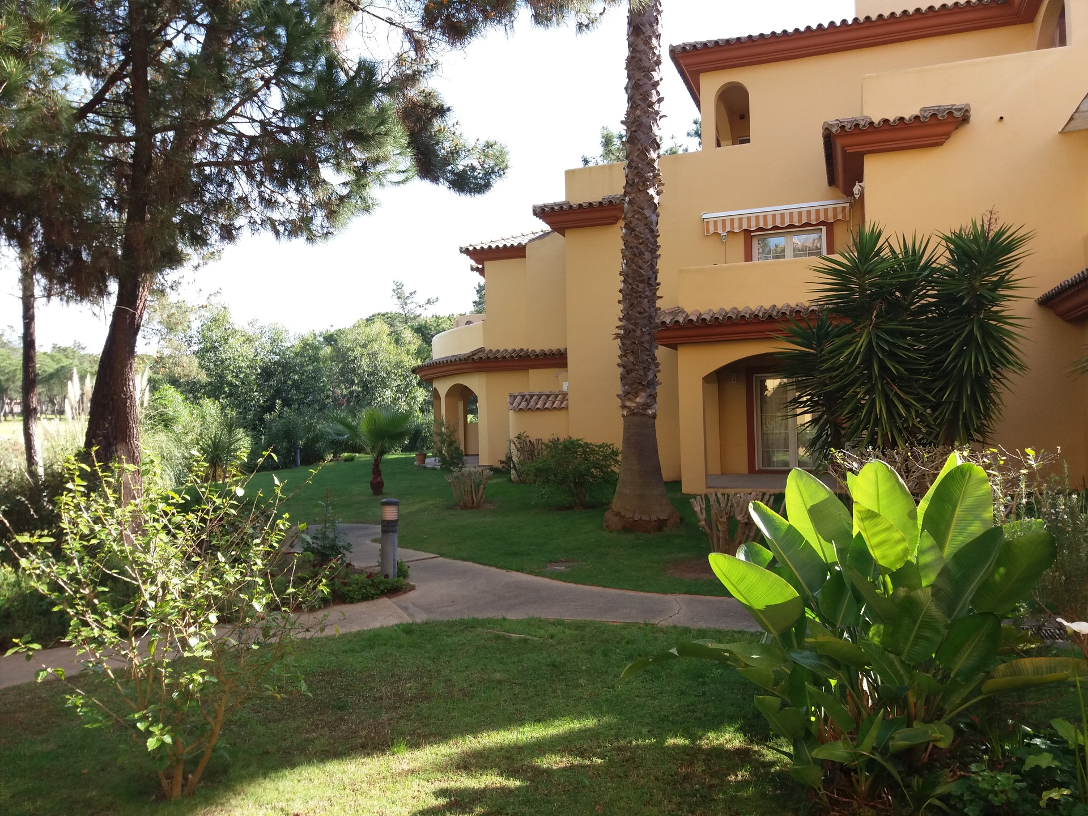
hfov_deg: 63.4
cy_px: 408
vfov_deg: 49.7
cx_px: 544
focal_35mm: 28
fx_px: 880
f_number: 1.9
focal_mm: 3.7
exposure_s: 1/322
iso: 64
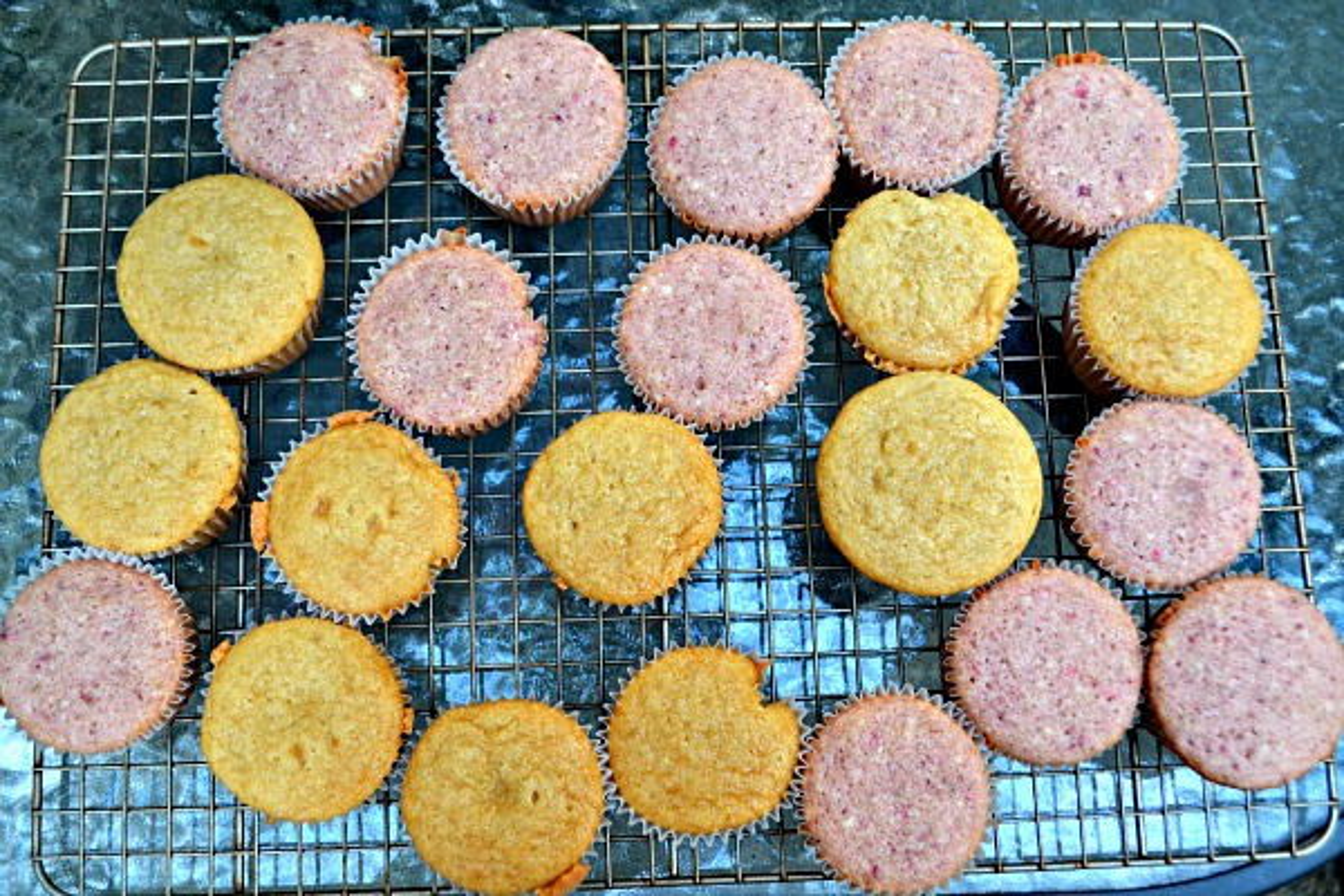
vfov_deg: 36.9
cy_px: 448
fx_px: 1344
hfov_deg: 53.1
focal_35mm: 36
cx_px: 672
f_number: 4
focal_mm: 24
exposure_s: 1/20
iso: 400
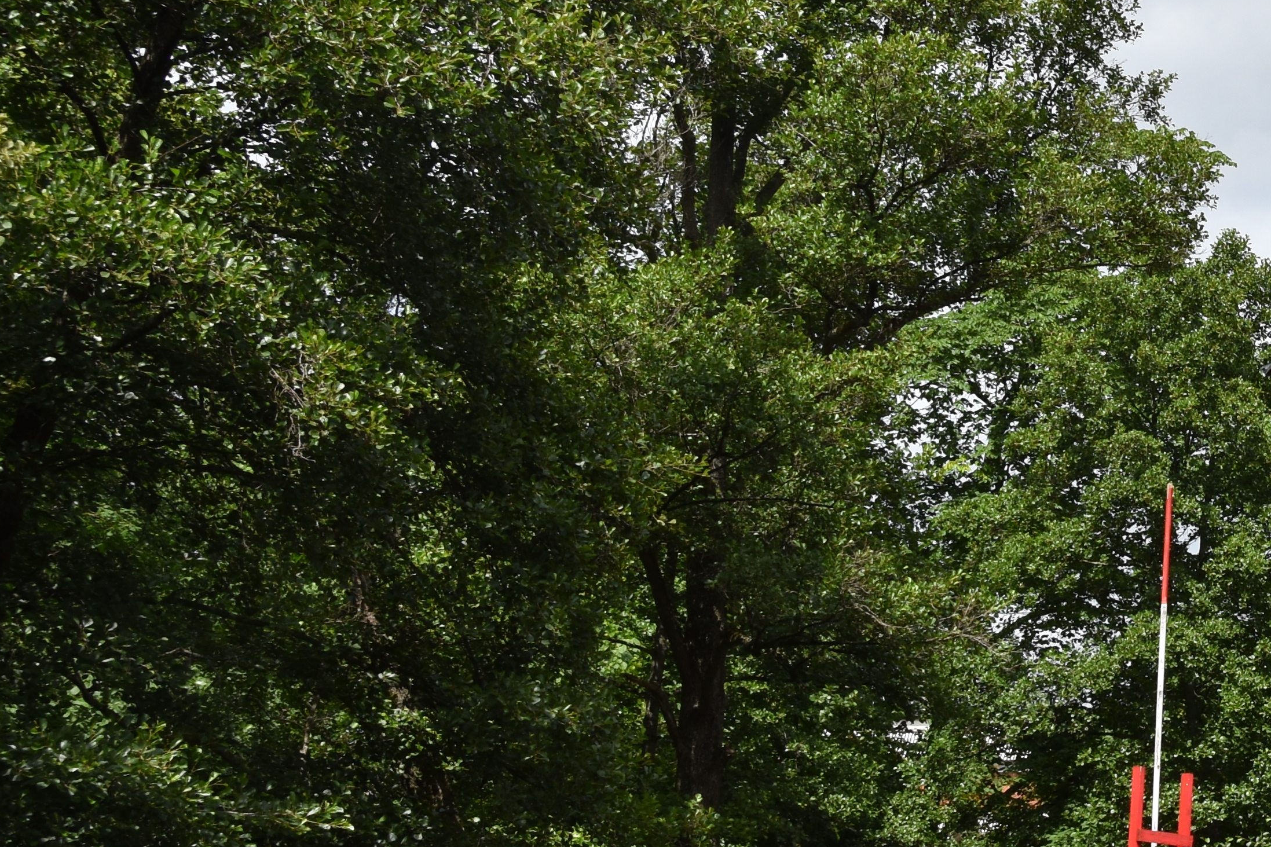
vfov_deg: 16.6
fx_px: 2895
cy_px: 408
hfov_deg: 21.9
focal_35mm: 82
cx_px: 1719
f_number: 10
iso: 125
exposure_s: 1/250
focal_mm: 20
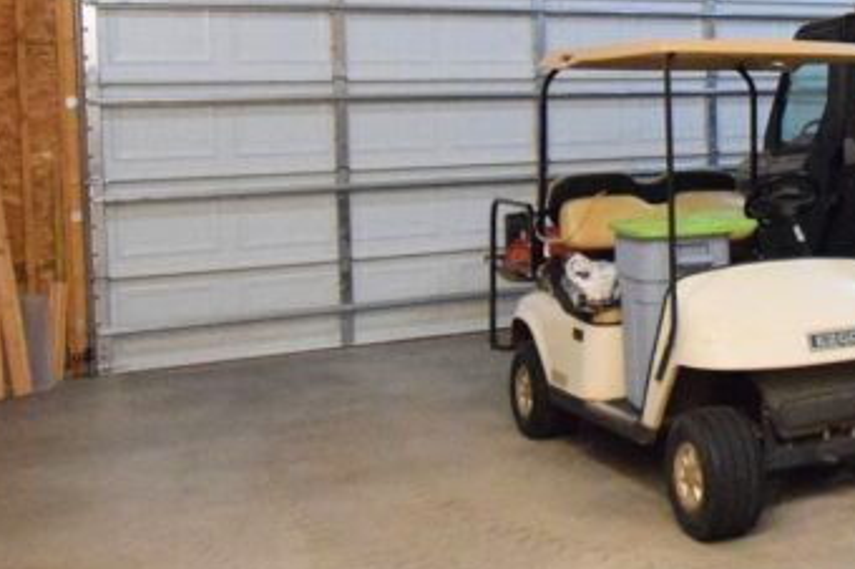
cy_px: 138
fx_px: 1258
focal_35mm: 53
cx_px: 953
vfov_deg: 25.2
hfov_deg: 32.7
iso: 5600
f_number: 4.5
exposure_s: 1/60
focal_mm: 10
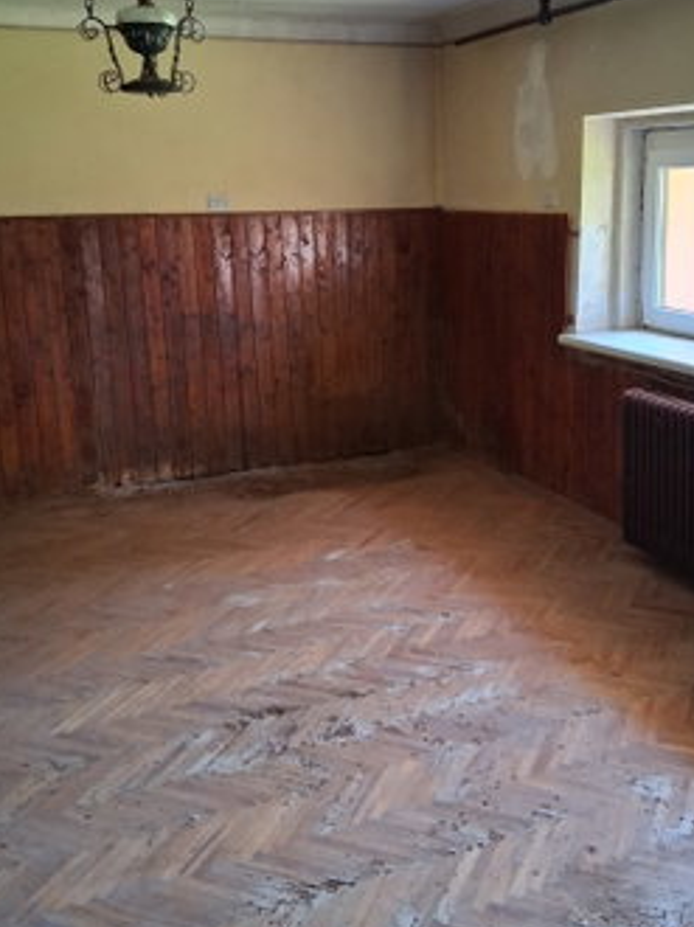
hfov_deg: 38.4
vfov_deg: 50.0
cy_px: 389
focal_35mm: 37
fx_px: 990
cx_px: 433
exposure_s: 1/100
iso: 400
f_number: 1.8
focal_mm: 3.98
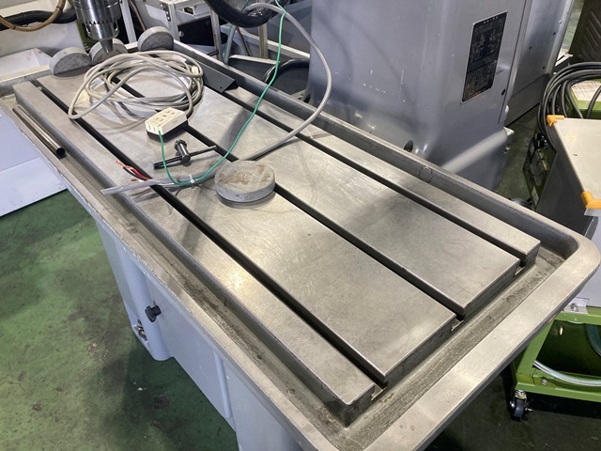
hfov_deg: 63.4
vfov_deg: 49.7
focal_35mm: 28
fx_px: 486
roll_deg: +2.4
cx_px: 300
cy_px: 226
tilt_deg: -39.6
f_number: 1.8
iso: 125
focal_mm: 3.99
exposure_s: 1/60
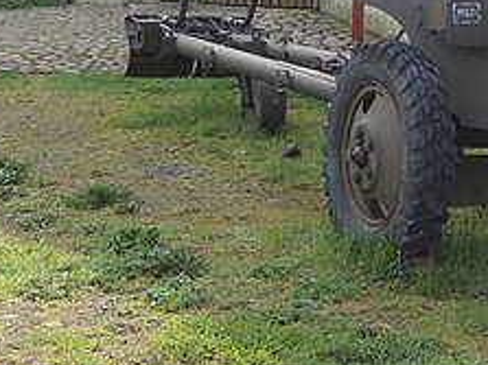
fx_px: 1592
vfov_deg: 12.9
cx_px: 497
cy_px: 12
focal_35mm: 113
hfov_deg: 17.0
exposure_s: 1/640
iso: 80
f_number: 2
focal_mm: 6
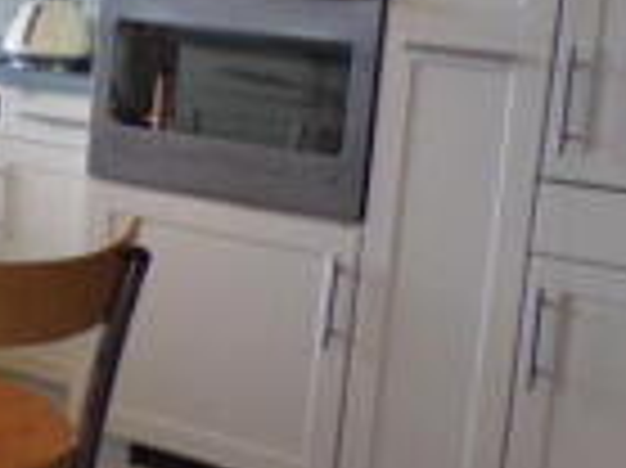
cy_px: 155
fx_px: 1825
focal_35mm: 101
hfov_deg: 17.2
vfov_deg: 14.6
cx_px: -367
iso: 200
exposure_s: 1/34
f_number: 3
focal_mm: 4.3
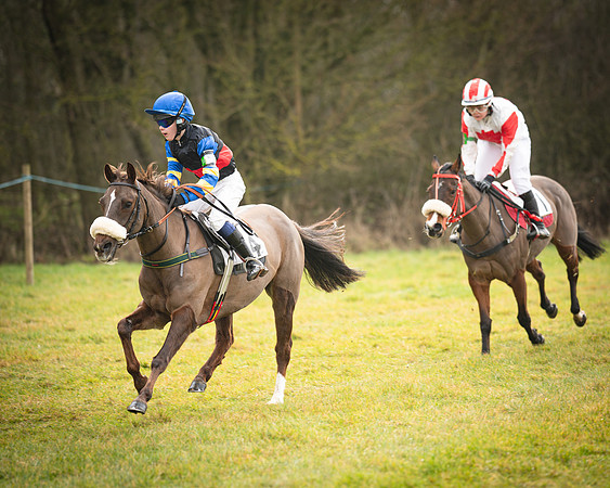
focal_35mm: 180
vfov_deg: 8.6
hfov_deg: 10.7
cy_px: 253
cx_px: 381
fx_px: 3242
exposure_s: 1/1000
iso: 160
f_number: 1.8
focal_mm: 135
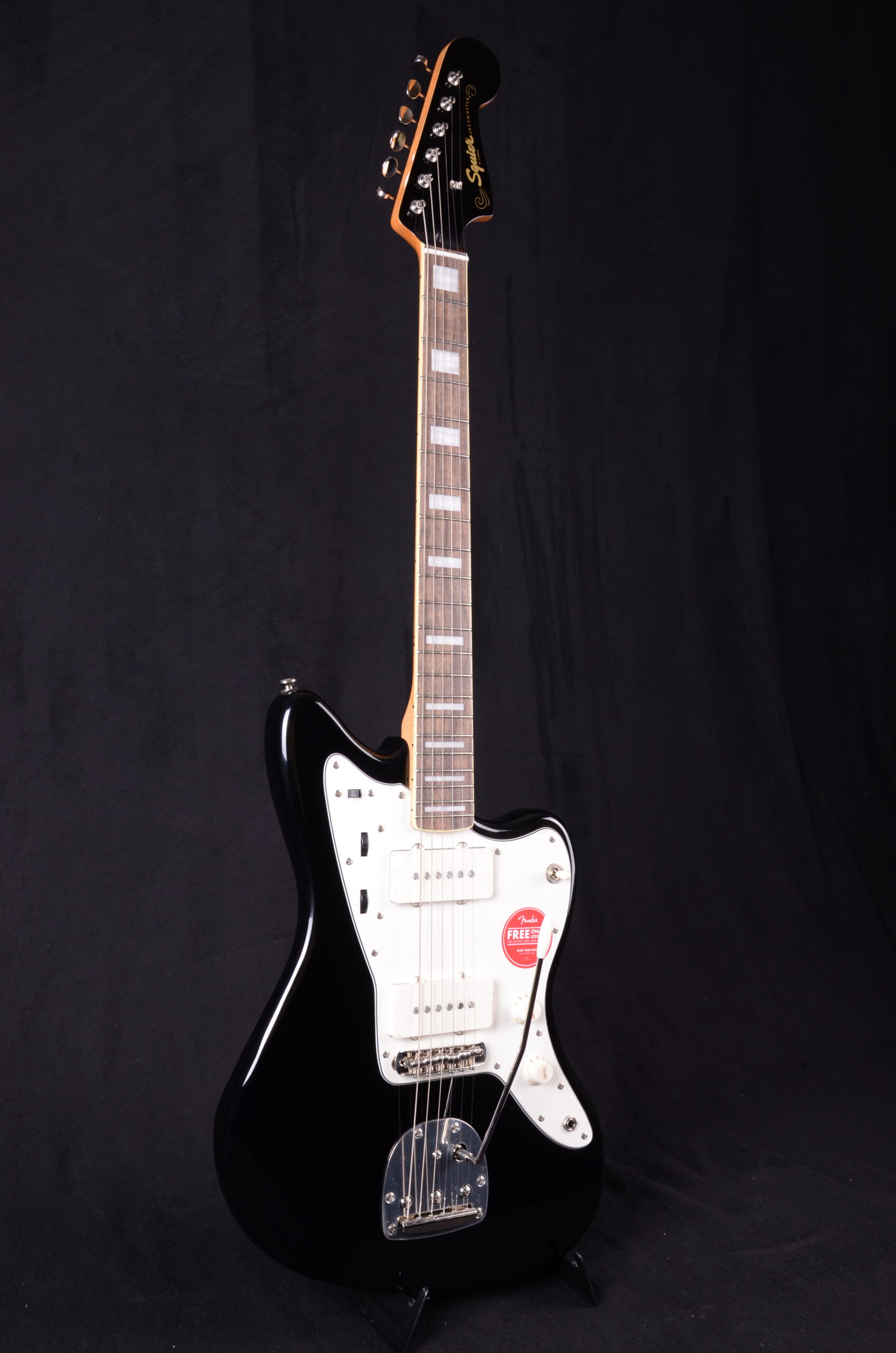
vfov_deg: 51.4
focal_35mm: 38
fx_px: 1406
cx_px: 448
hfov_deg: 35.3
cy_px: 676
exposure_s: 1/200
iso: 200
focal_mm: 25
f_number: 11
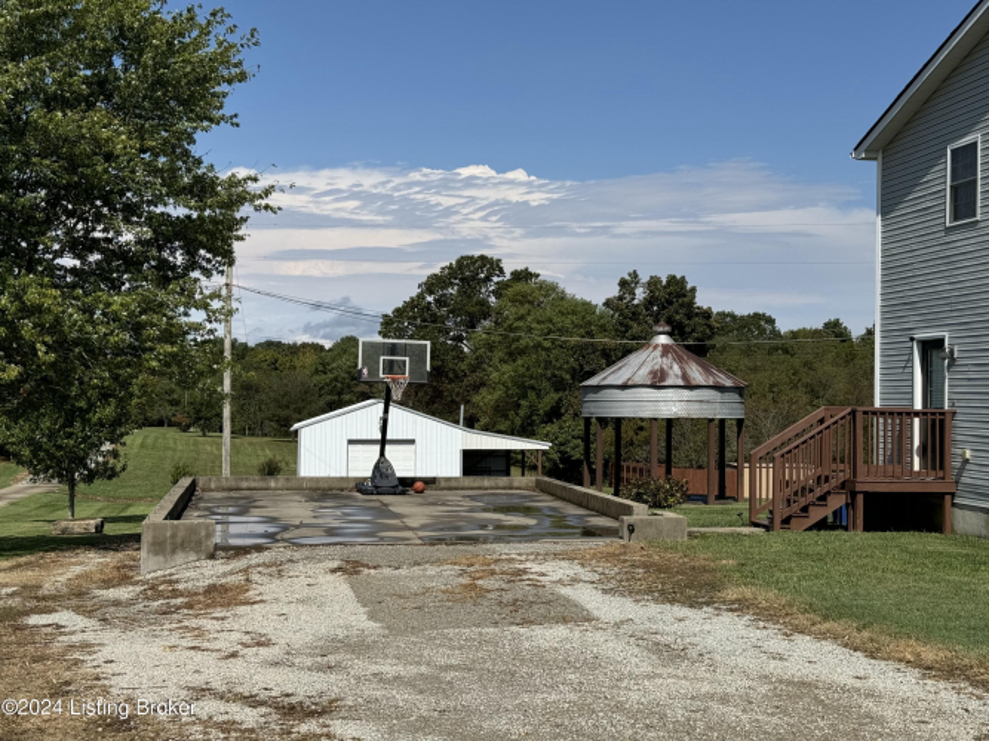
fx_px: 1371
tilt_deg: +0.3
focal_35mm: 48
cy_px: 370
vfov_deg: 30.3
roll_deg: -0.2
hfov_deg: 39.7
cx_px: 494
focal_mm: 6.76
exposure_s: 1/7092
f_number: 1.78
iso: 64
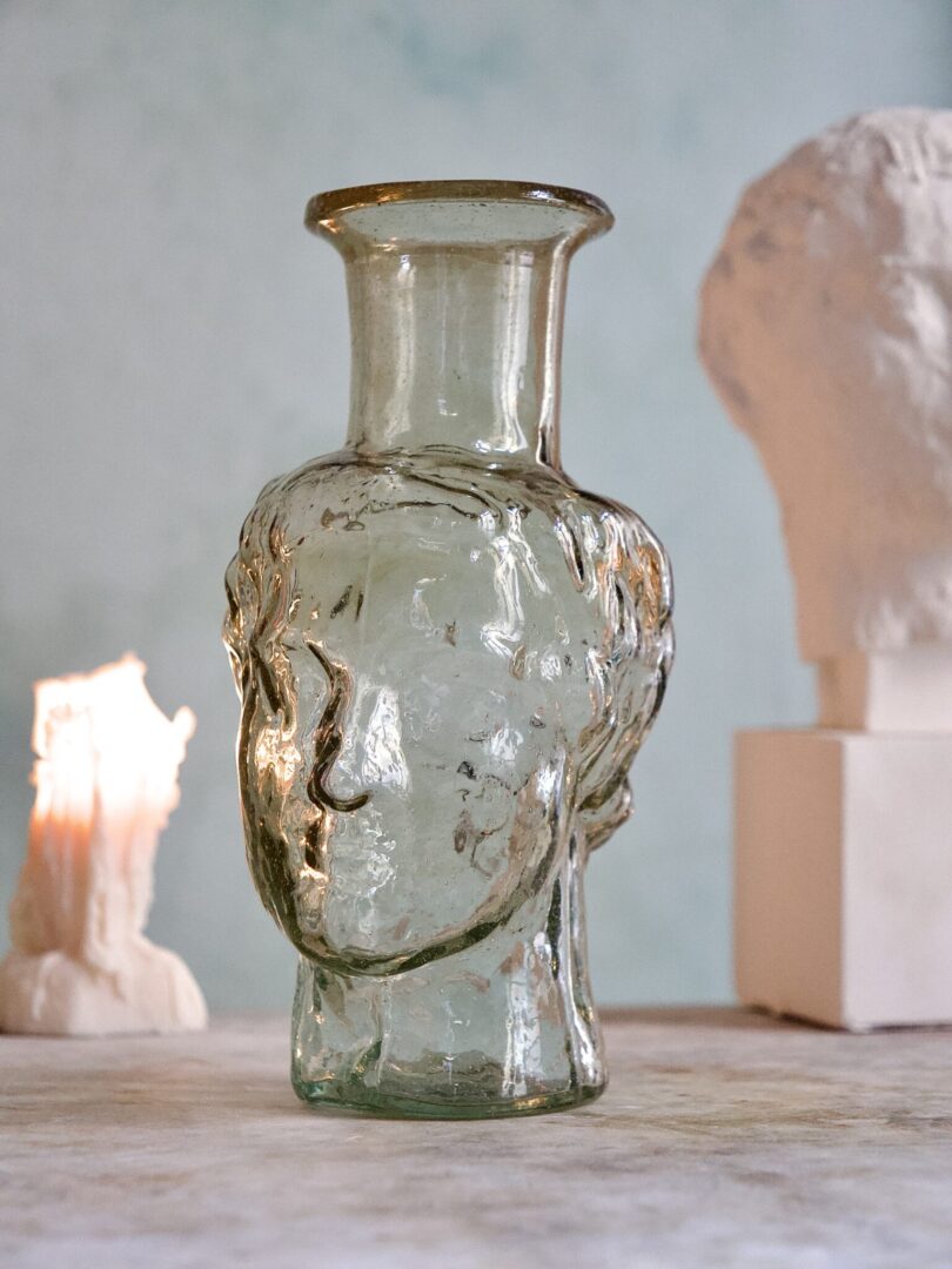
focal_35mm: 100
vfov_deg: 19.6
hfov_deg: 14.8
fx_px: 3667
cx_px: 476
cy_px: 634
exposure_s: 1/125
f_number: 3.9
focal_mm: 50
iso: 2500
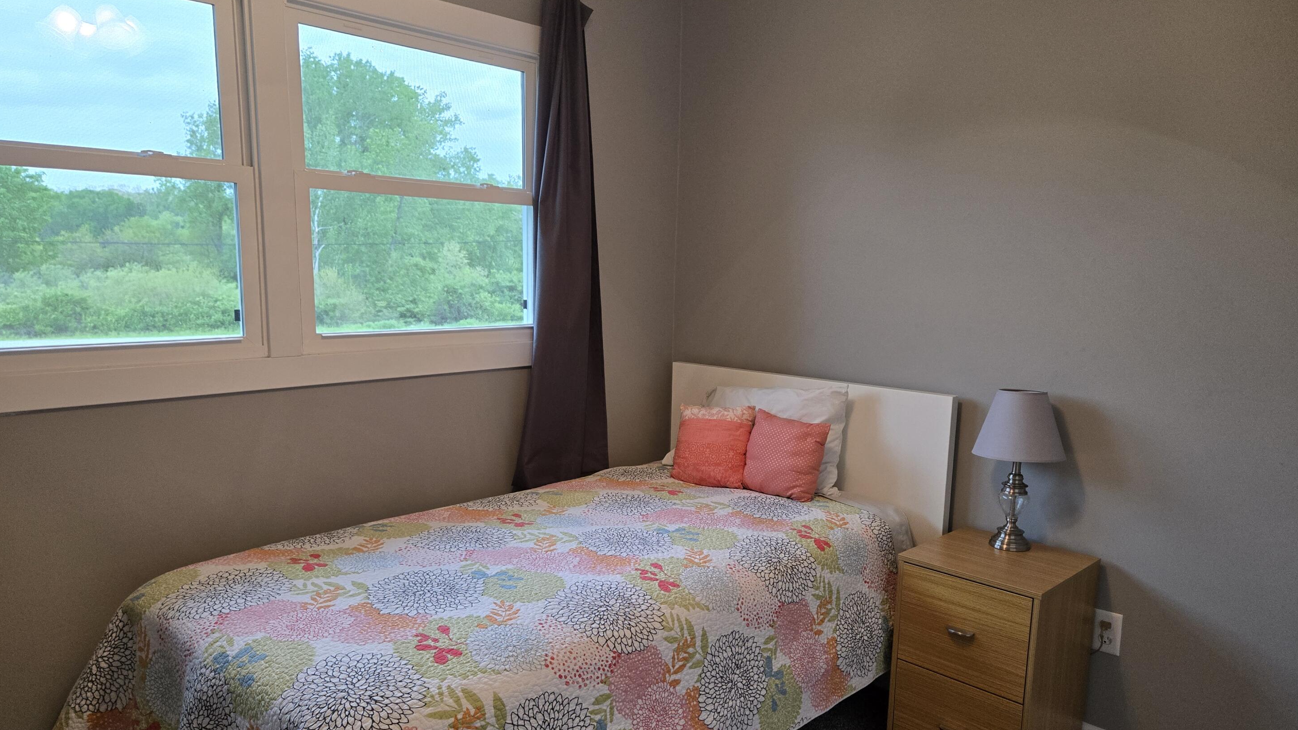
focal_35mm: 26
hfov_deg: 71.9
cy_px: 421
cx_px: 647
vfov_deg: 44.3
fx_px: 895
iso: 250
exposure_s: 1/120
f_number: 1.8
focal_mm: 5.4
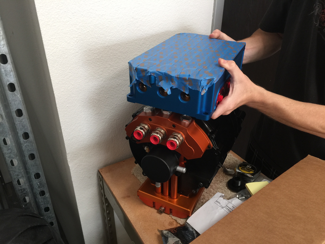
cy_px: 122
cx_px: 162
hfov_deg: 61.7
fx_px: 272
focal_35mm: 29
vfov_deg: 48.2
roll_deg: -1.0
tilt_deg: -30.9
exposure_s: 1/15
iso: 50
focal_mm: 4.15
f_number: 2.2
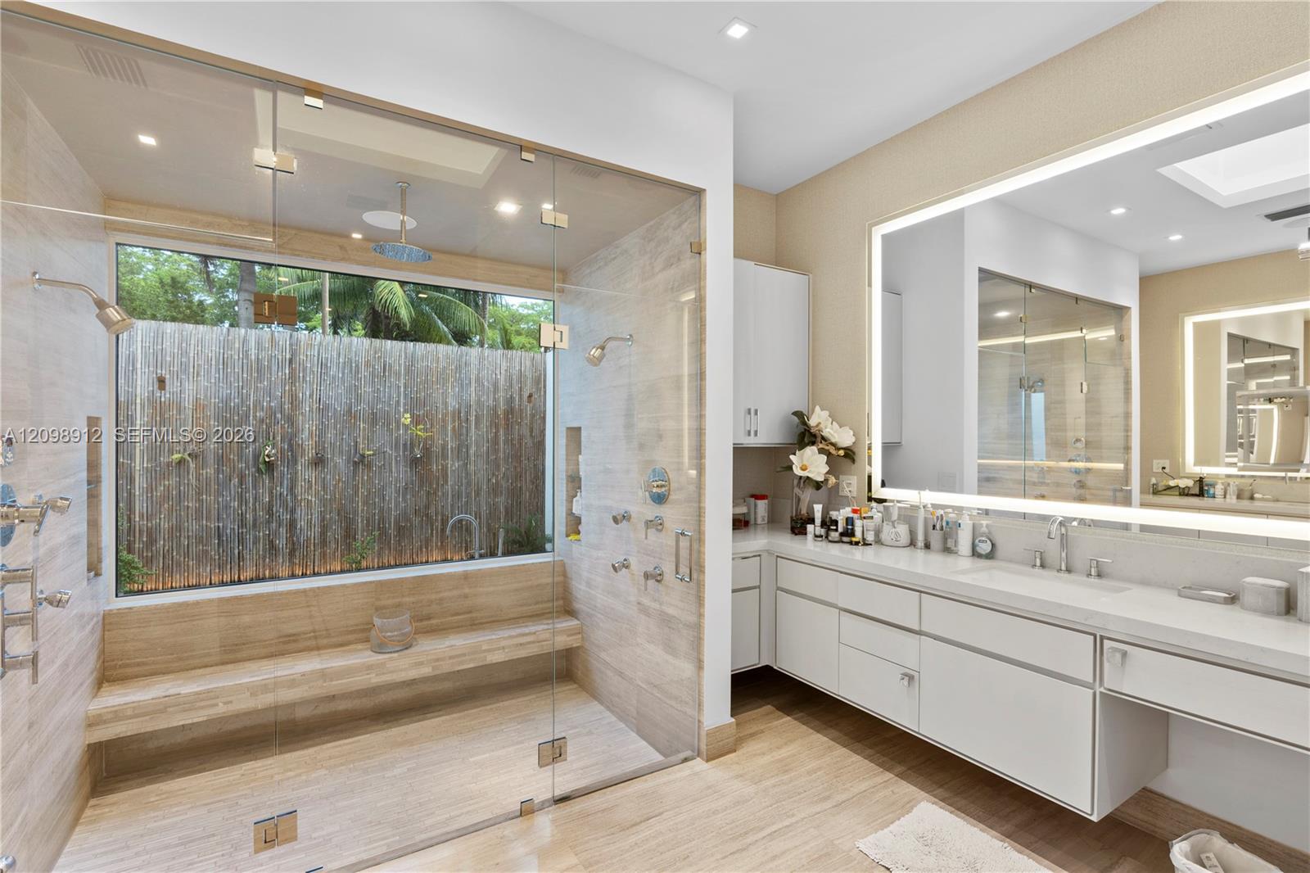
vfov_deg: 73.7
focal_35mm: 16
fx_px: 582
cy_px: 436
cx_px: 655
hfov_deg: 96.7
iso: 100
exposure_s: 1.6
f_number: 9
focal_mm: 16
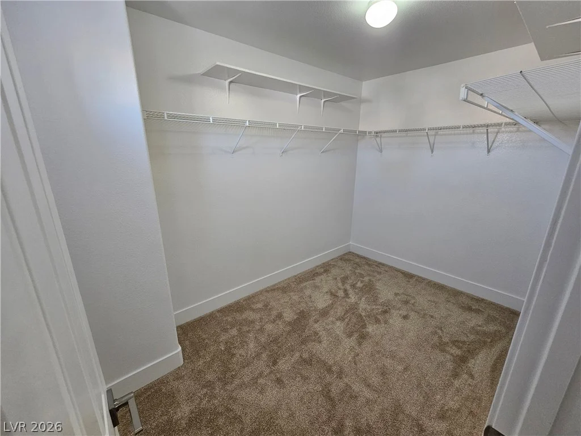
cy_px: 218
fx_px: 218
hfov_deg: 106.2
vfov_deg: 89.9
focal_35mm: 13
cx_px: 290
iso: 250
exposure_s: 1/60
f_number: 2.2
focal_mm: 2.2
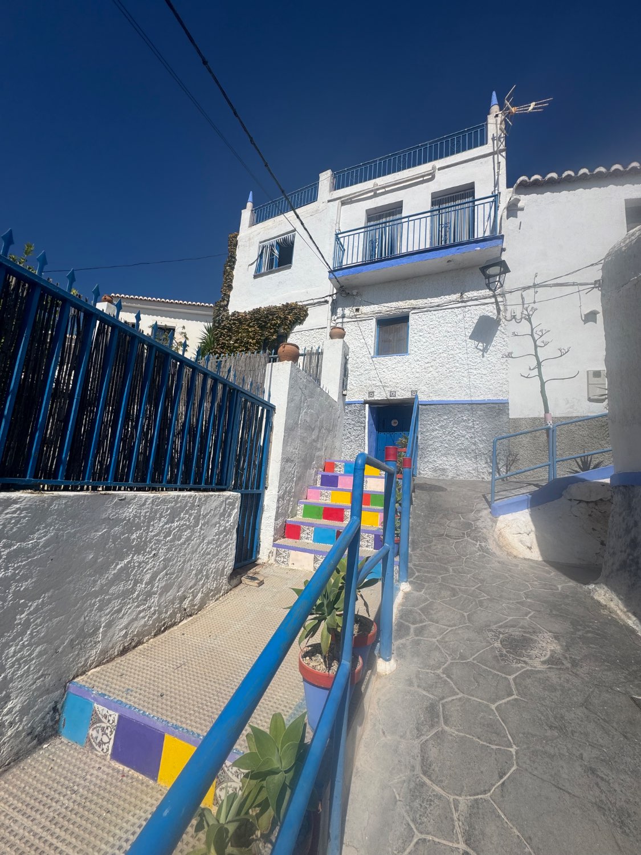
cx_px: 320
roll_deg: -5.6
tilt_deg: +8.1
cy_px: 428
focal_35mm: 14
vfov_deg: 102.1
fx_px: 346
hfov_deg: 85.7
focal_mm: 2.22
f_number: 2.2
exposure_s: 1/3906
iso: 32
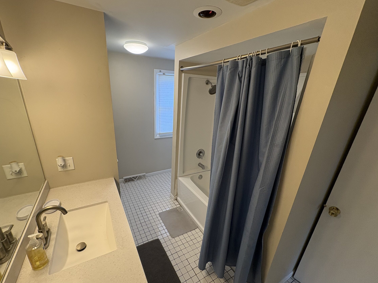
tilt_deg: -19.2
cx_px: 176
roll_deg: -2.7
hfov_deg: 98.0
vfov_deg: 81.6
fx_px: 164
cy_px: 151
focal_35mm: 15
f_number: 2.2
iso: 200
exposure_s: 1/120
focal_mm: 2.22
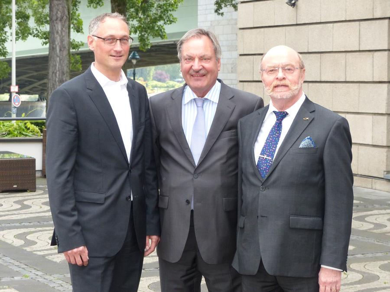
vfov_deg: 12.8
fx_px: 1307
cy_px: 146
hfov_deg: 17.0
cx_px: 195
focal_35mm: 116
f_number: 4
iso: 400
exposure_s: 1/500
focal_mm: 20.9
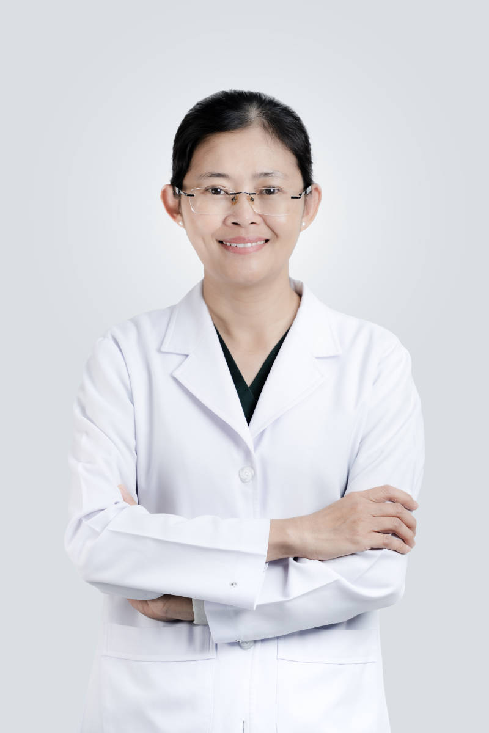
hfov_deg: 13.0
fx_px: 2139
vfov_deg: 19.5
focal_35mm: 105
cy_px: 366
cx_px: 244
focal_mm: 105
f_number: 2.8
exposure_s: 1/200
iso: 100
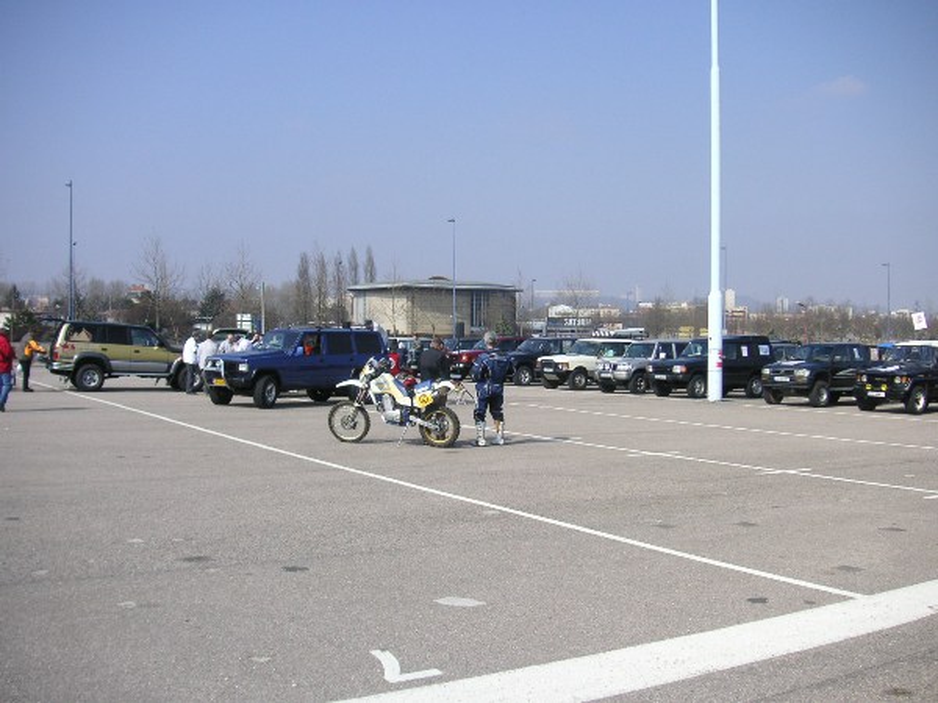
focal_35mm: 37
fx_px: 1003
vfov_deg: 38.7
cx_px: 469
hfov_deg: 50.1
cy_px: 352
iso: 50
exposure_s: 1/180
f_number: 6.7
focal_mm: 6.1
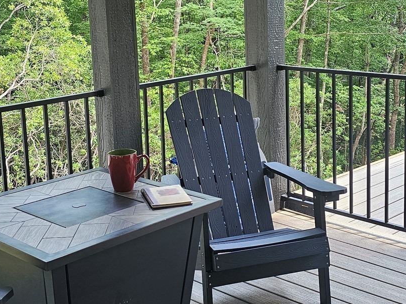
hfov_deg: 33.2
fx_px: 680
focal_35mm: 58
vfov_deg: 25.1
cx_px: 209
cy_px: 96
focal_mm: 6.3
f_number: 1.7
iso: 125
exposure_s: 1/180
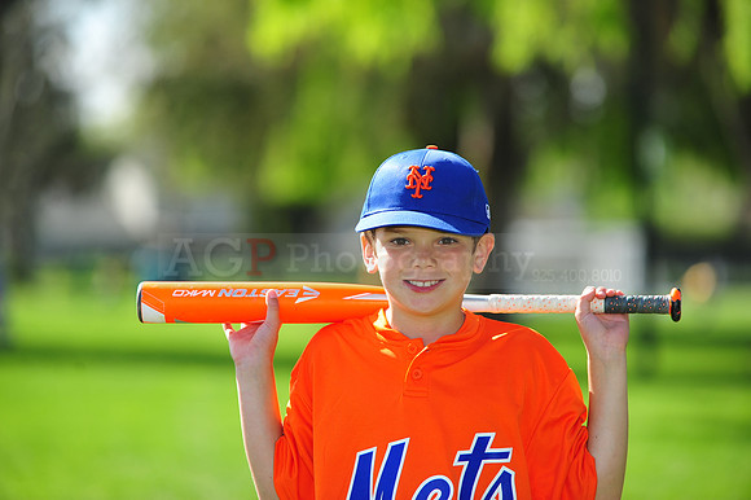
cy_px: 250
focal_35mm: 200
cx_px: 376
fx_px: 4170
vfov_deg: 6.9
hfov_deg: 10.3
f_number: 4.5
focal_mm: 200
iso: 200
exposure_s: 1/800
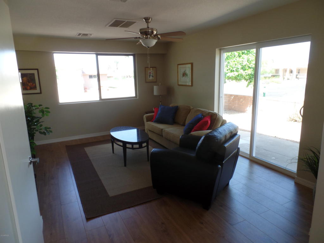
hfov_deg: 73.9
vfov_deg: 58.9
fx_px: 215
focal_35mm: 23
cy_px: 122
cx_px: 162
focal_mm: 4.1
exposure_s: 1/45
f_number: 3.5
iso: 80
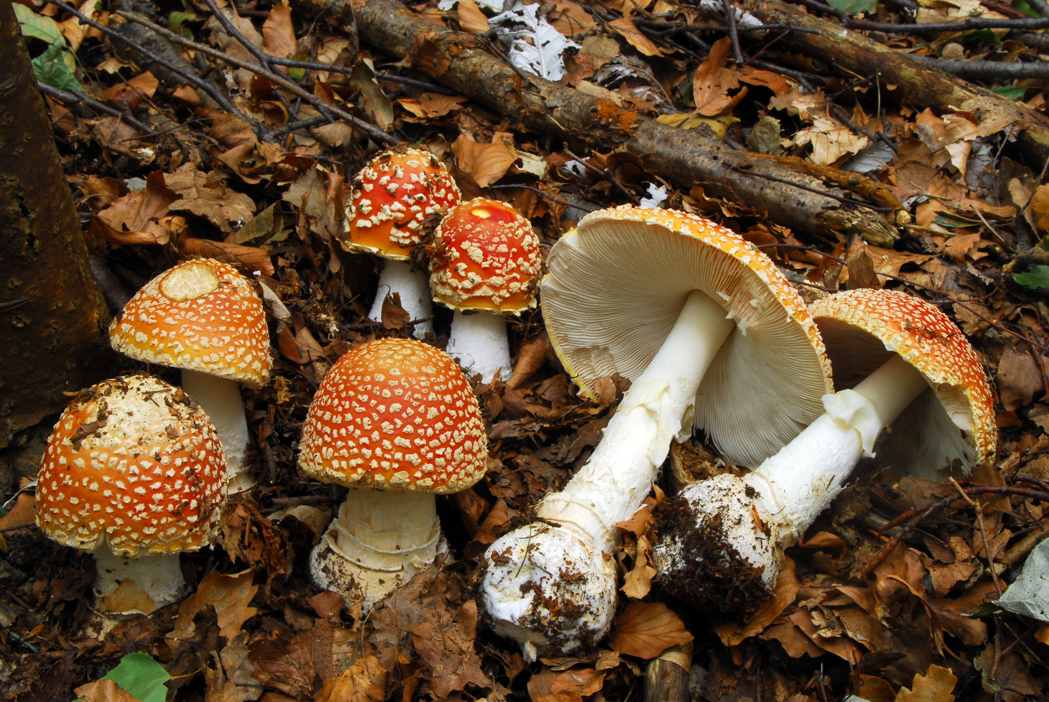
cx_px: 524
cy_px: 351
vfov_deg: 19.0
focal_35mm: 72
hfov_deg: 28.0
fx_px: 2101
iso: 100
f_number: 18
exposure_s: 1
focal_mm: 48
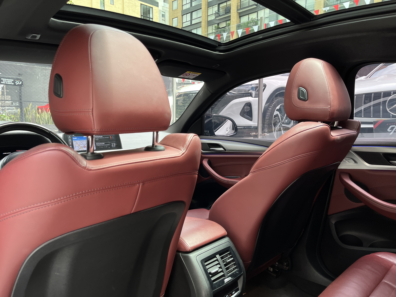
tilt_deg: -4.7
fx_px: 297
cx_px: 198
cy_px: 148
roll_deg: -0.2
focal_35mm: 26
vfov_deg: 53.1
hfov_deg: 67.3
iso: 125
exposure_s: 1/114
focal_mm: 5.1
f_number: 1.6
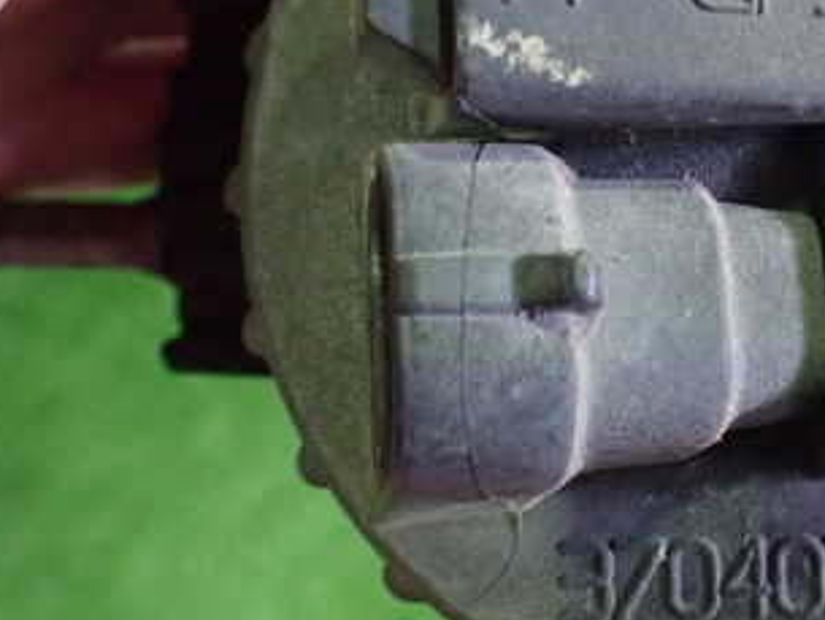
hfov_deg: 31.1
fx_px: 1407
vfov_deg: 24.7
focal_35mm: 59
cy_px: 211
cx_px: 749
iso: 800
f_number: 2.3
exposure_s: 1/30
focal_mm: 5.4
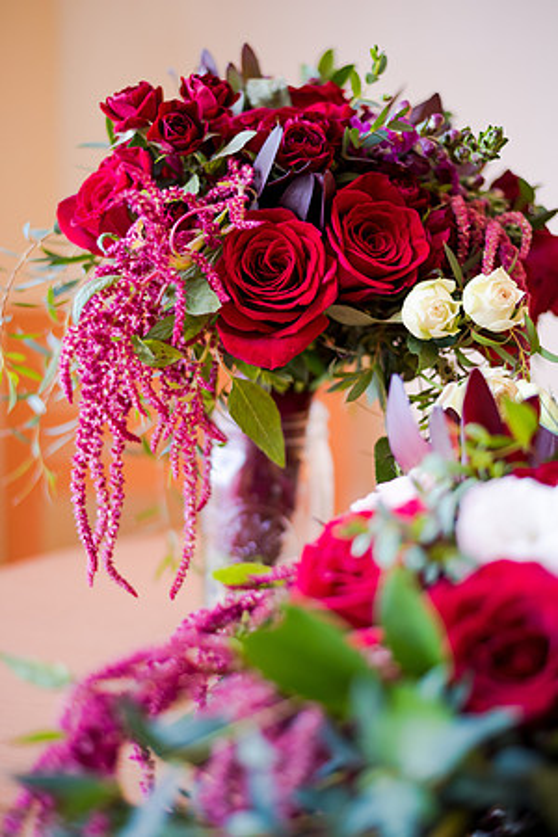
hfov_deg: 27.0
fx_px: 1162
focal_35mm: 50
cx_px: 279
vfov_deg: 39.6
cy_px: 418
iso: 640
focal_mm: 50
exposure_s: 1/200
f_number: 1.8
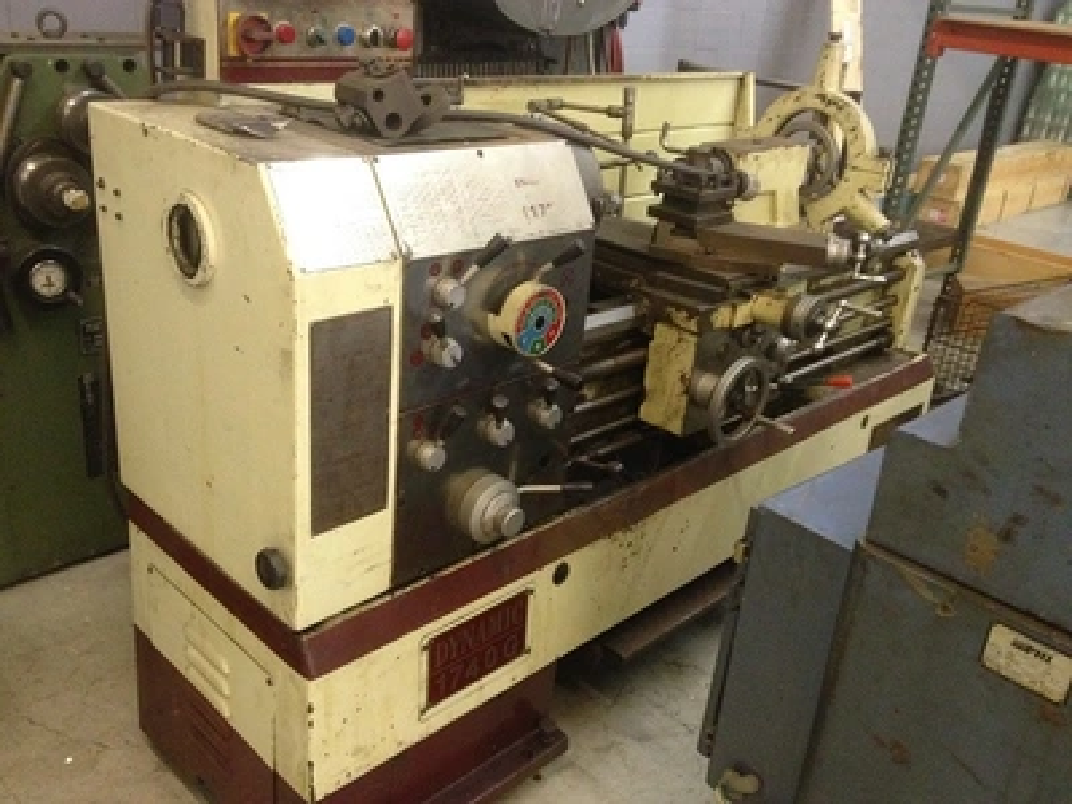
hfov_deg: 52.6
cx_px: 536
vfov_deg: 40.7
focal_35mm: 35
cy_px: 402
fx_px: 1084
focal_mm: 4.28
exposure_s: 1/15
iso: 500
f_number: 2.4
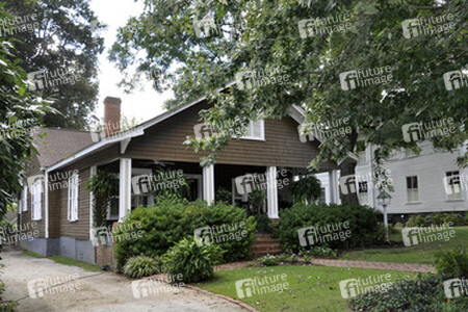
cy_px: 156
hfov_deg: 59.5
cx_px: 234
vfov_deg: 41.7
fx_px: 409
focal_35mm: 32
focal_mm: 21
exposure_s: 1/200
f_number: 13
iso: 1000
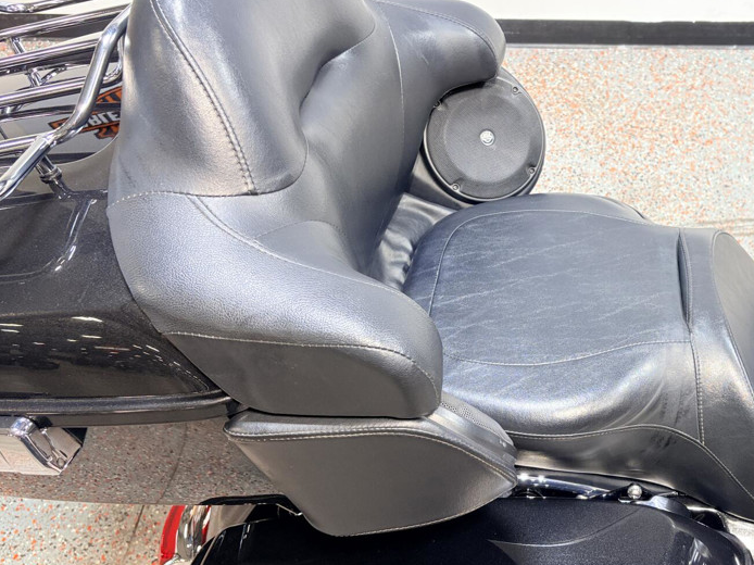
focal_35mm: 40
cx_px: 570
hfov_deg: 45.1
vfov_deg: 35.9
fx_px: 871
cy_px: 254
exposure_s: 1/120
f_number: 1.6
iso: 64
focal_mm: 5.96
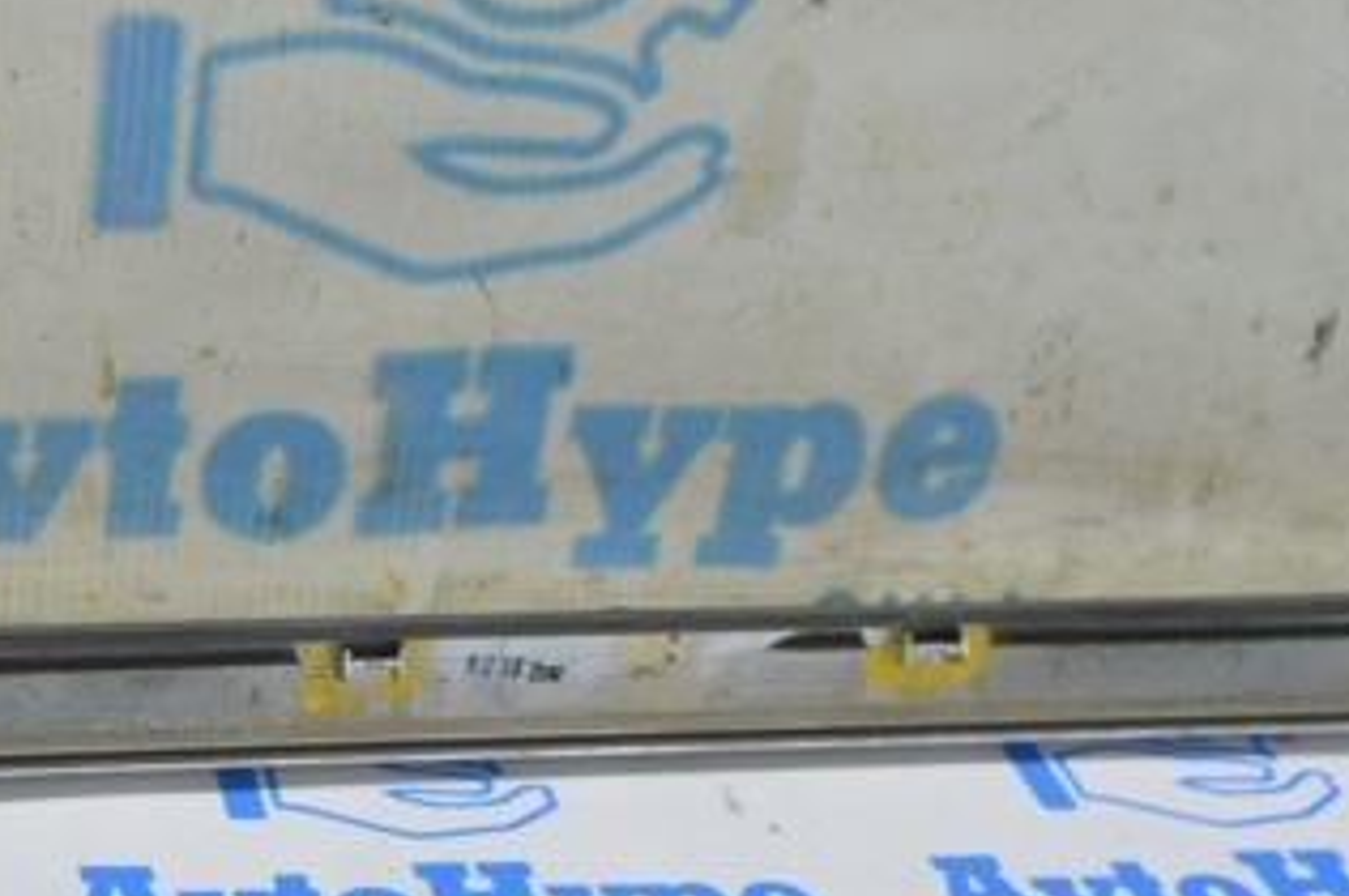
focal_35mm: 76
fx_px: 2845
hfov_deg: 25.4
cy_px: 395
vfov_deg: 17.9
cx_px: 13
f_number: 5.6
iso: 400
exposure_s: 1/20
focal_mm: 25
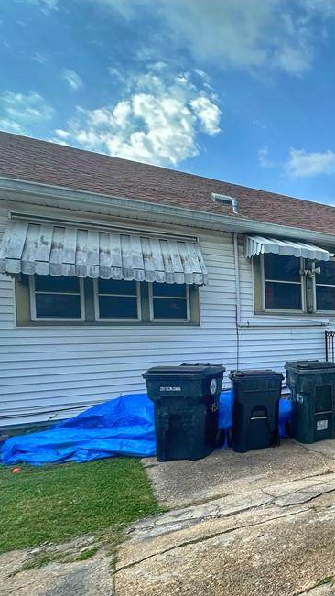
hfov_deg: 32.6
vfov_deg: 75.7
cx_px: 455
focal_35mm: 24
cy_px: 347
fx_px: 379
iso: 40
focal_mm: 2.22
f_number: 2.2
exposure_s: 1/1159
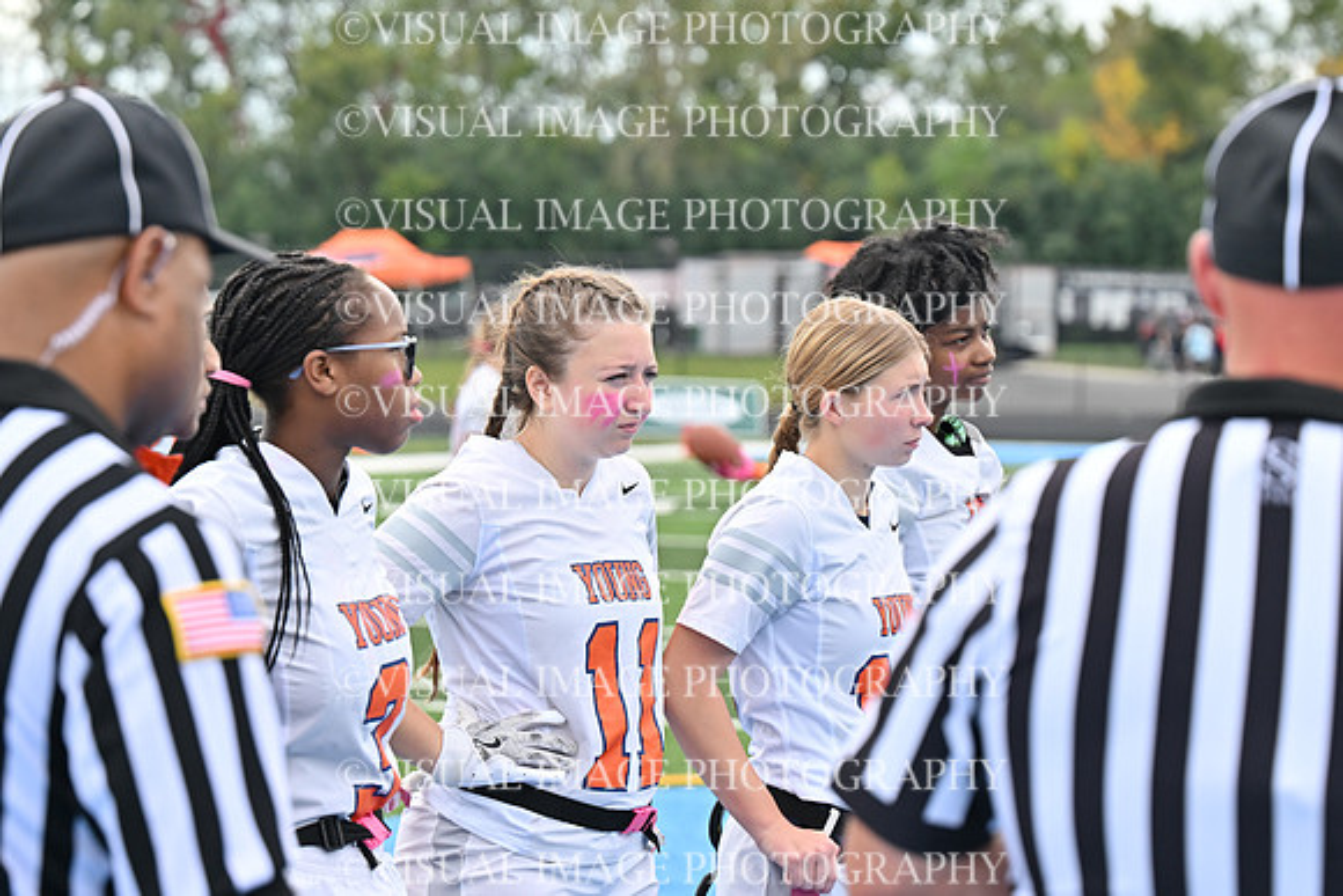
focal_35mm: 105
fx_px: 3918
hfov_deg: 19.5
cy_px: 448
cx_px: 672
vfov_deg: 13.0
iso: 400
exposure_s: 1/3200
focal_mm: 70
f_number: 3.2
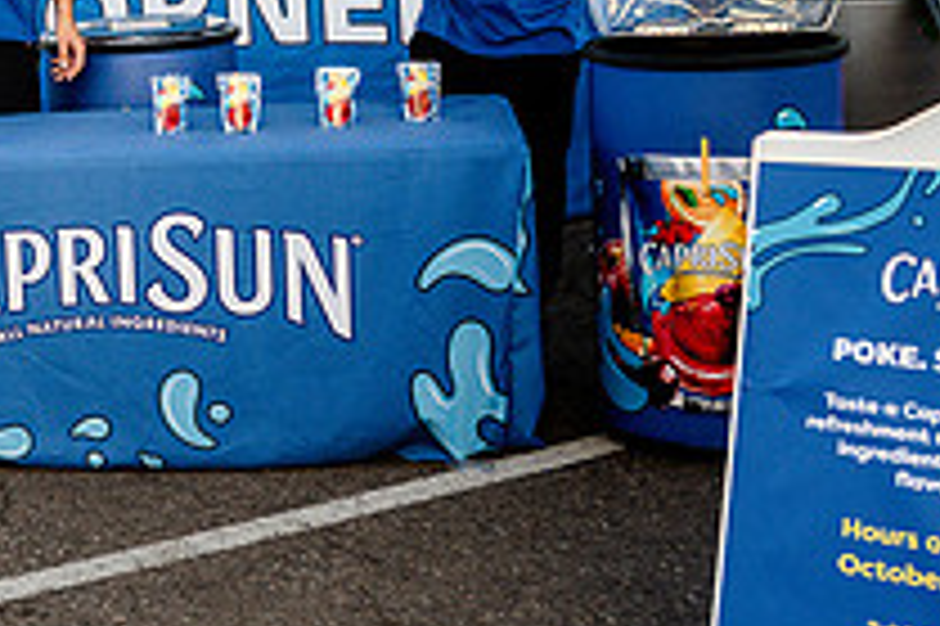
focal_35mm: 75
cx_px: -297
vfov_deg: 17.8
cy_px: 47
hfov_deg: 23.7
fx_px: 1957
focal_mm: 27
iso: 640
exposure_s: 1/640
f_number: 4
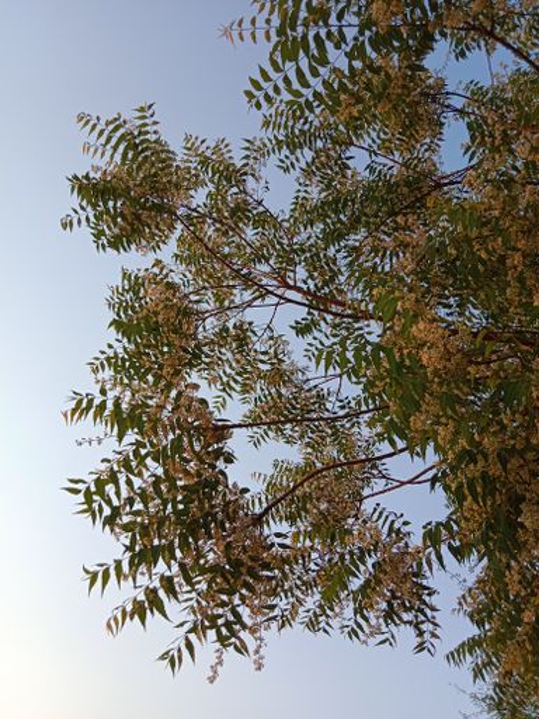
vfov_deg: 65.3
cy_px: 360
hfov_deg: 51.4
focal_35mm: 27
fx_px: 561
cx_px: 270
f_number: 2.2
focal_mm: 3.65
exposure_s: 1/235
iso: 102
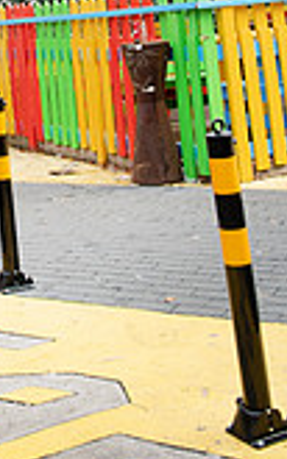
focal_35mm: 75
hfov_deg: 16.4
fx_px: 939
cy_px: -56
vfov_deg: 25.4
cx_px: -92
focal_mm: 27
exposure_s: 1/160
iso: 31
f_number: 2.8
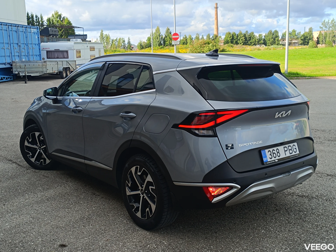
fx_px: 233
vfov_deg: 56.8
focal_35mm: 24
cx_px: 168
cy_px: 126
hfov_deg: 71.6
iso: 52
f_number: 1.88
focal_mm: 5.59
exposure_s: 1/332
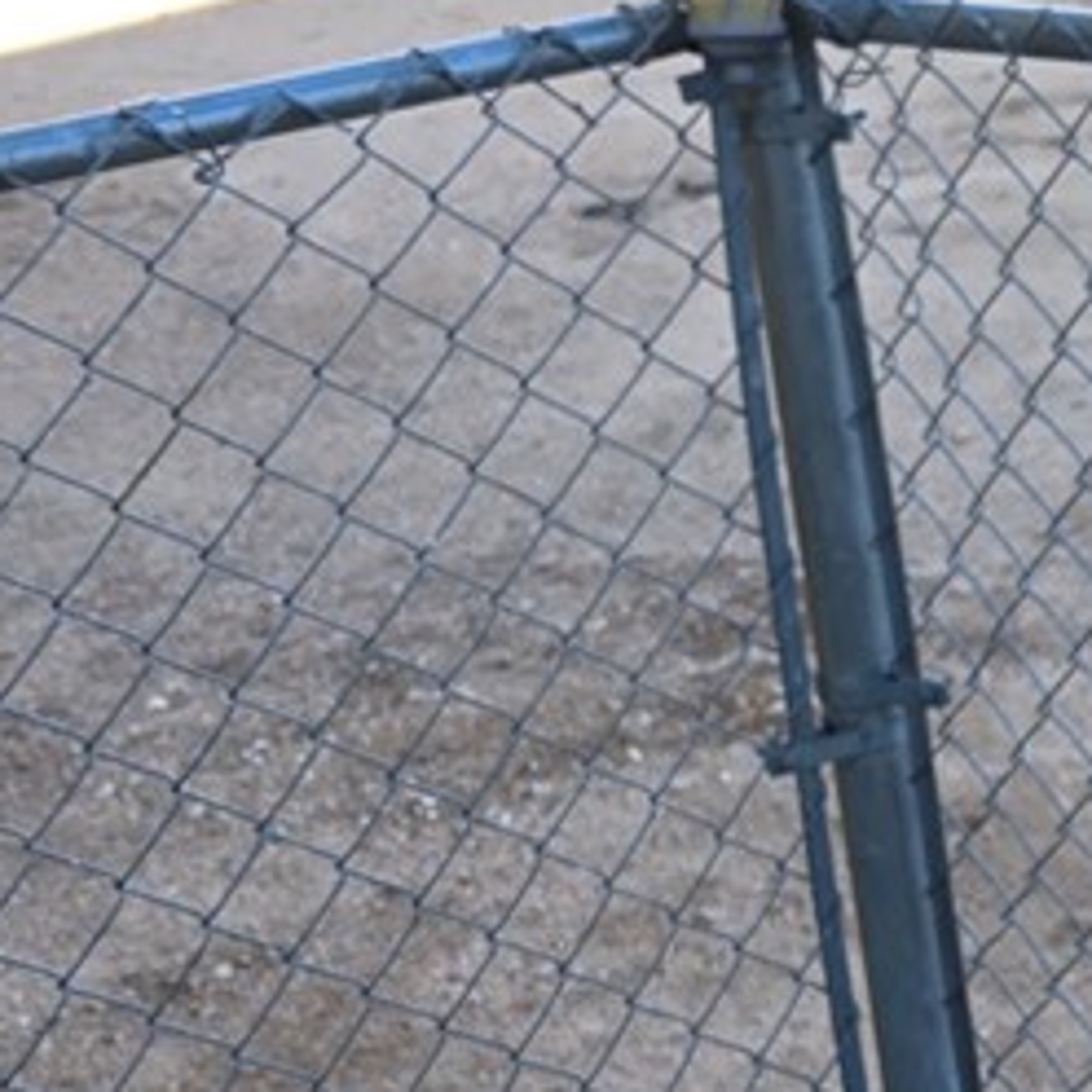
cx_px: 1951
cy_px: 84
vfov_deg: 20.2
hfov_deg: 17.1
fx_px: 2998
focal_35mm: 84
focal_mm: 6.3
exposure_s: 1/180
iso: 32
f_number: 1.7
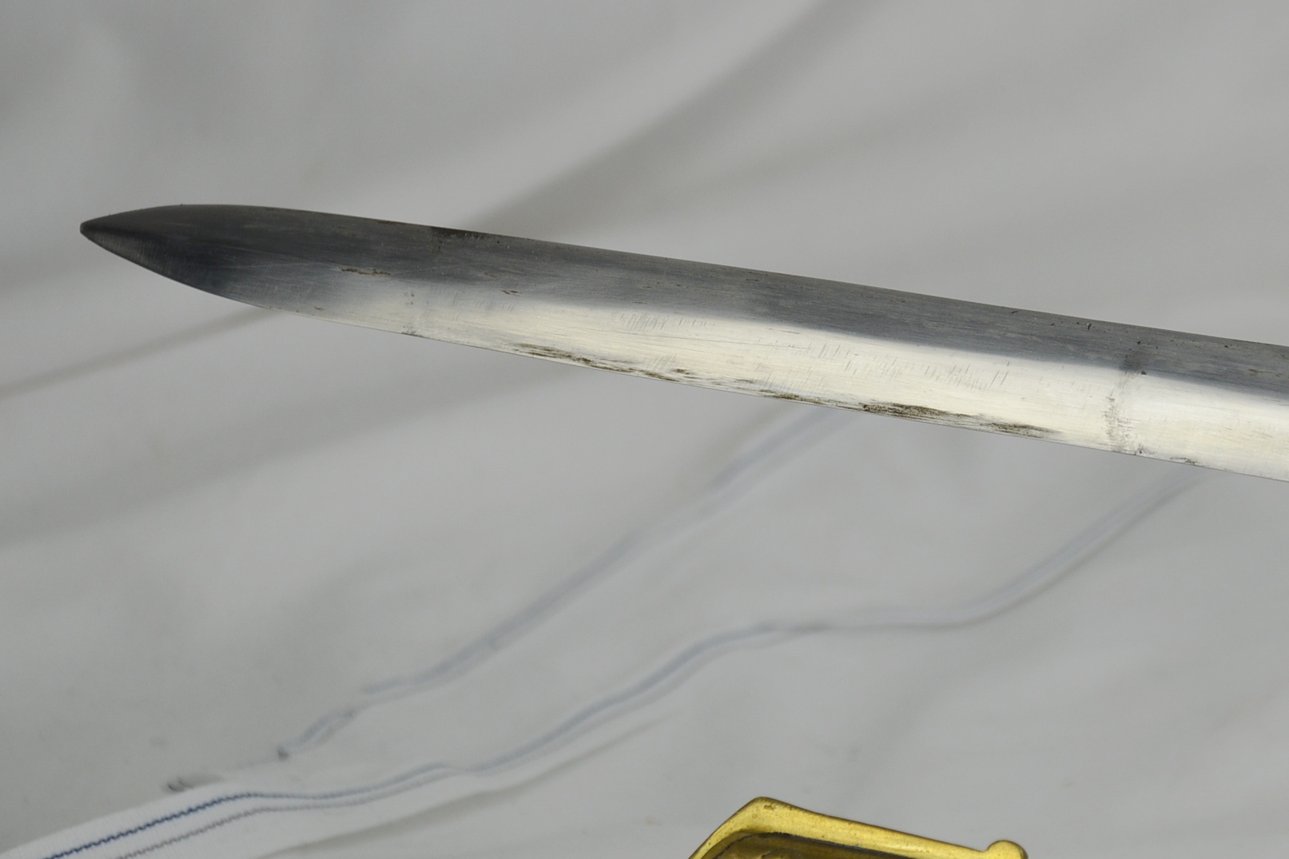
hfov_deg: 11.2
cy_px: 387
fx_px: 6551
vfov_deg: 7.5
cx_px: 972
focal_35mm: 183
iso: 400
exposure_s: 1/250
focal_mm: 80
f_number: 5.6
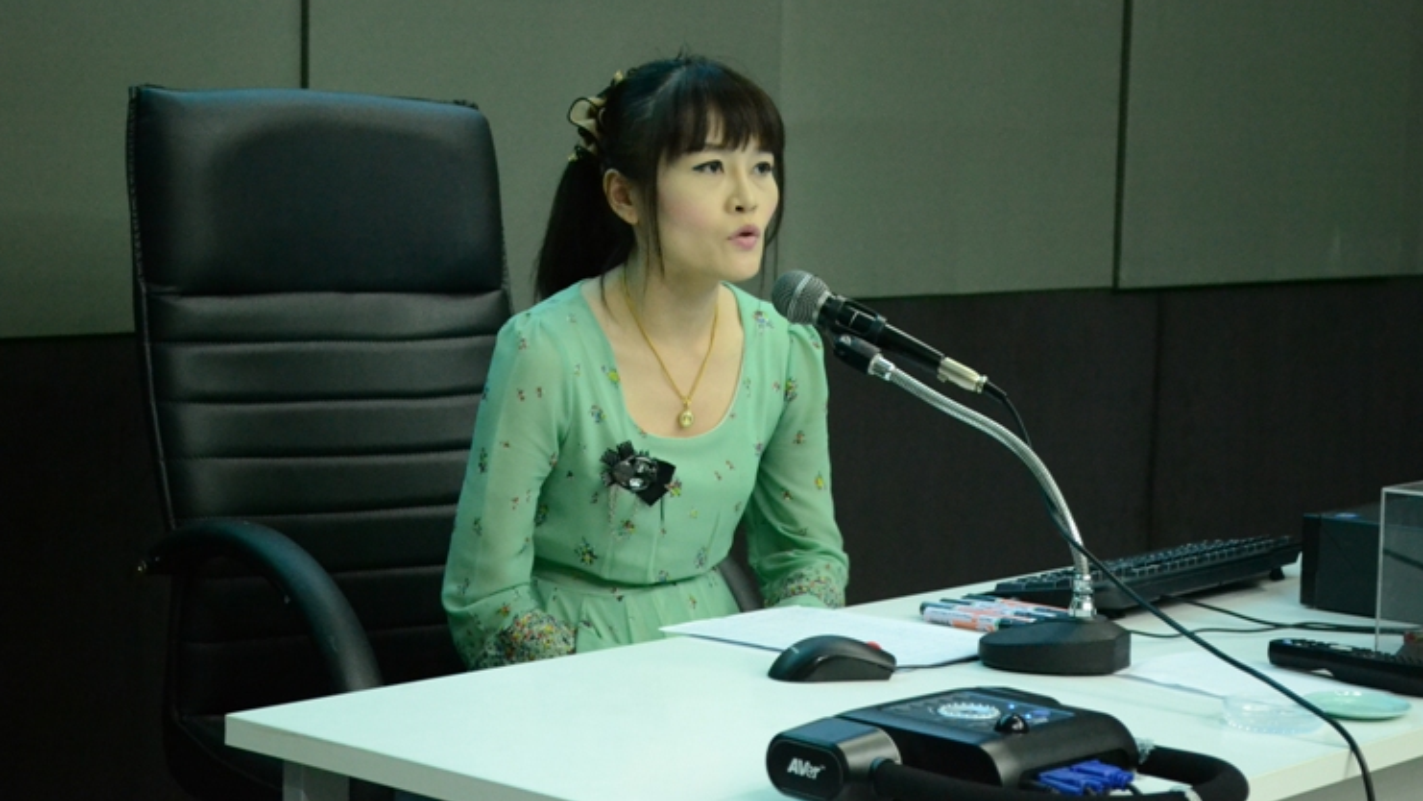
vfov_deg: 16.9
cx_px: 716
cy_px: 392
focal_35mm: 72
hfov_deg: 29.5
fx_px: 2699
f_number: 5.3
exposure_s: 1/20
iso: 3200
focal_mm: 45
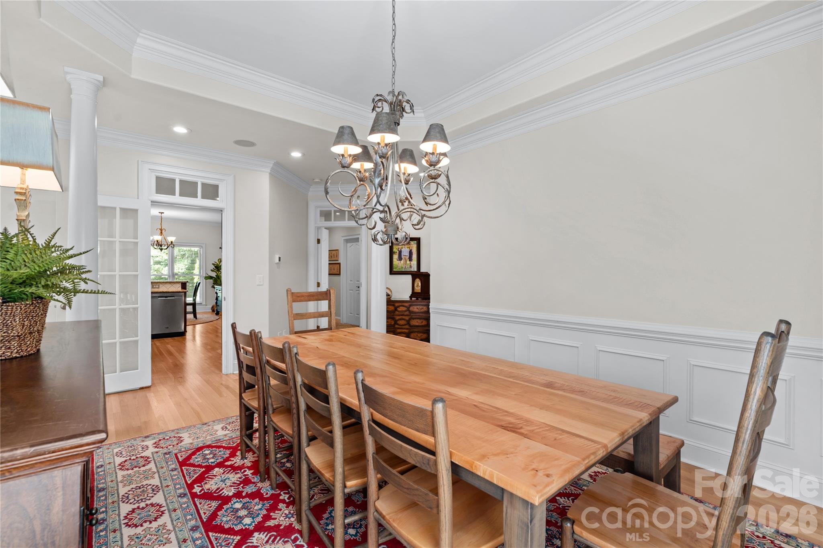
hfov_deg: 96.7
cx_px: 412
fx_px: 366
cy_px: 274
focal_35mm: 16
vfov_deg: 73.7
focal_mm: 16
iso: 100
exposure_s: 1/3
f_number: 8
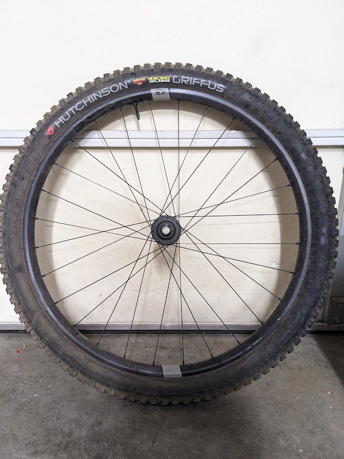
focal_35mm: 27
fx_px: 358
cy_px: 230
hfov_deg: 51.4
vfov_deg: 65.3
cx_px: 172
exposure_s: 1/24
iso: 289
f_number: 1.73
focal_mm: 4.38
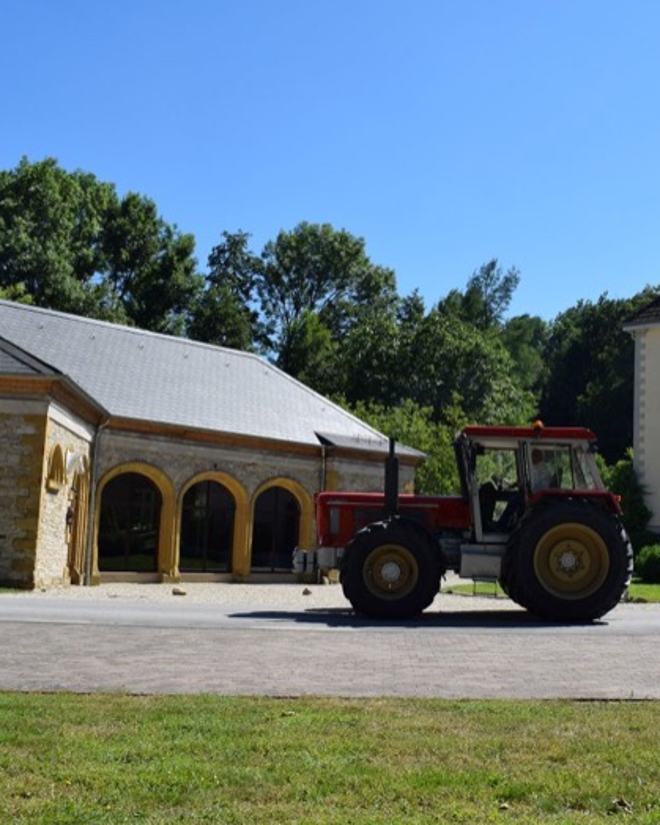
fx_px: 1050
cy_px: 413
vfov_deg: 42.9
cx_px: 463
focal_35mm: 43
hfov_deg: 34.4
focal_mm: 20
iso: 200
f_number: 10
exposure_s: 1/400
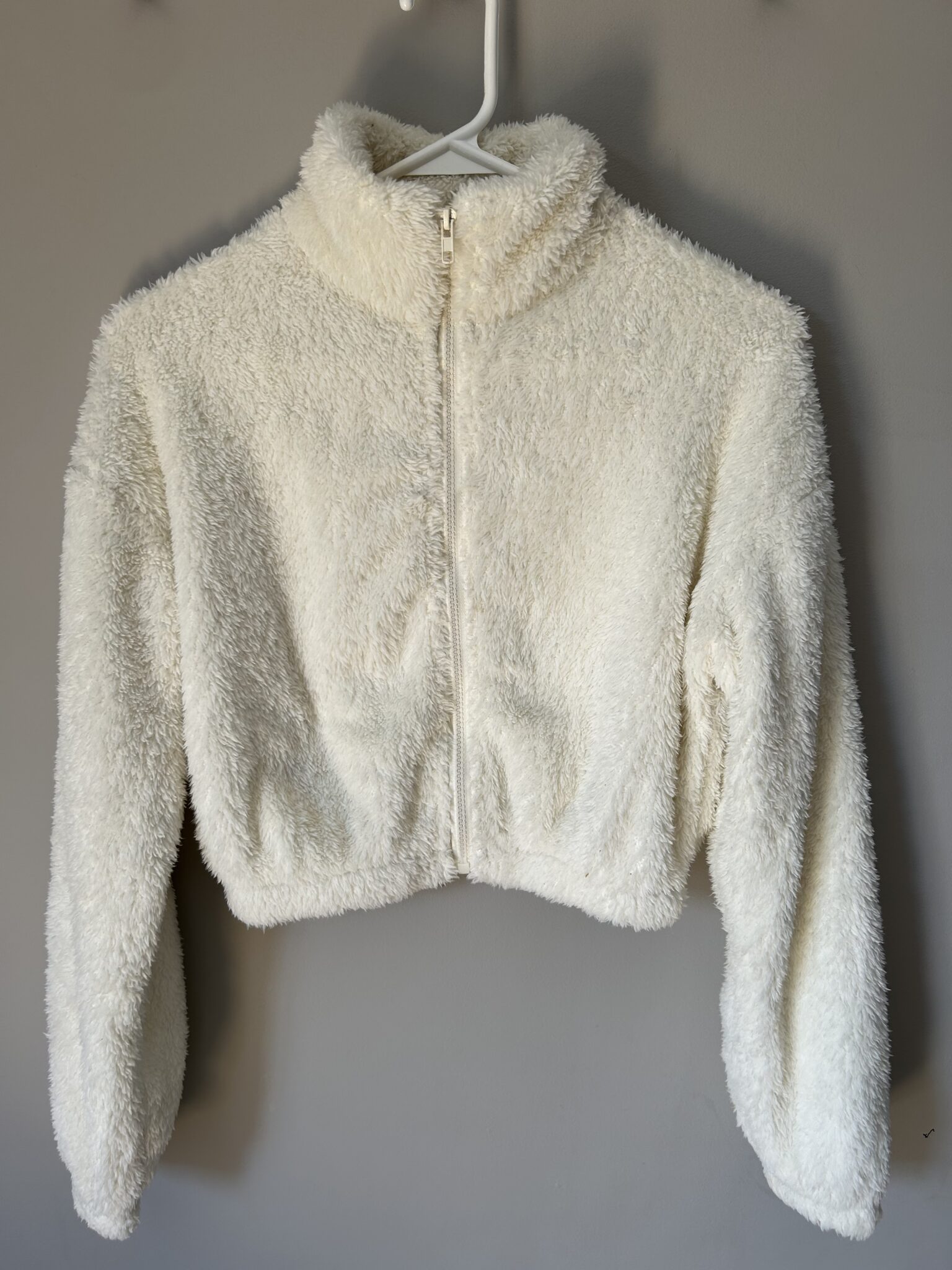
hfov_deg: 53.1
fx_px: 953
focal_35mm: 26
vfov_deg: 67.3
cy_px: 635
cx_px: 476
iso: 40
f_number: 1.5
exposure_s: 1/121
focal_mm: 5.7
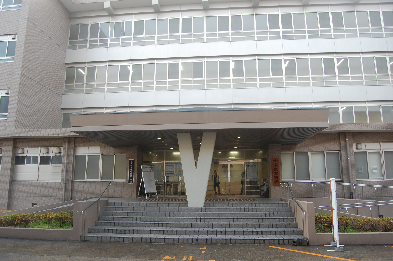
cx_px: 196
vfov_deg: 47.8
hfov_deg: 67.4
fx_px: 294
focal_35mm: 27
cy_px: 130
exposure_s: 1/100
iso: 400
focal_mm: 18
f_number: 5
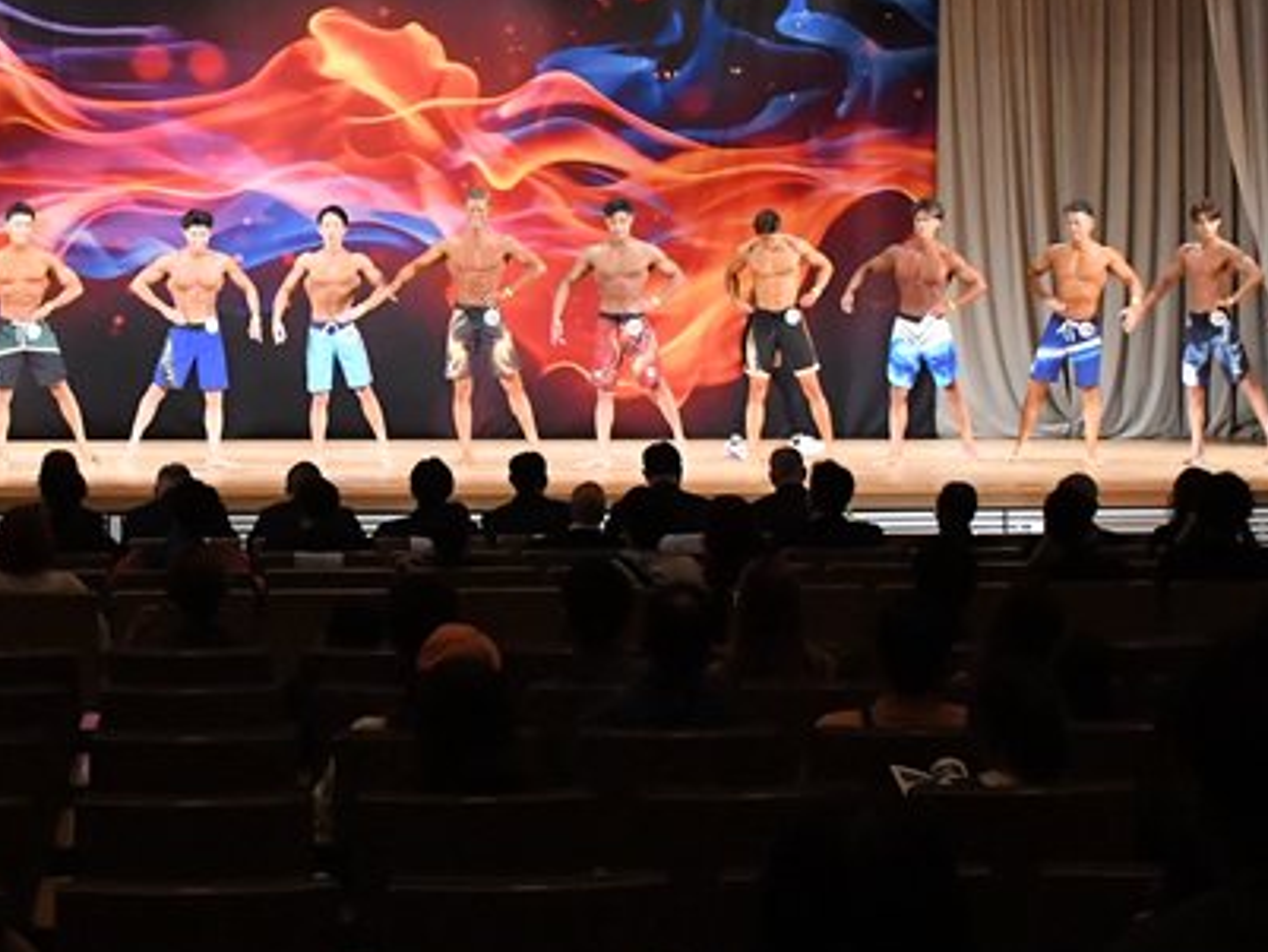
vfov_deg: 18.8
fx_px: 2858
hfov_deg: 24.9
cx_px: 432
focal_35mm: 78
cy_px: 240
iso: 9000
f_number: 5.6
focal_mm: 28
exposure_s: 1/400
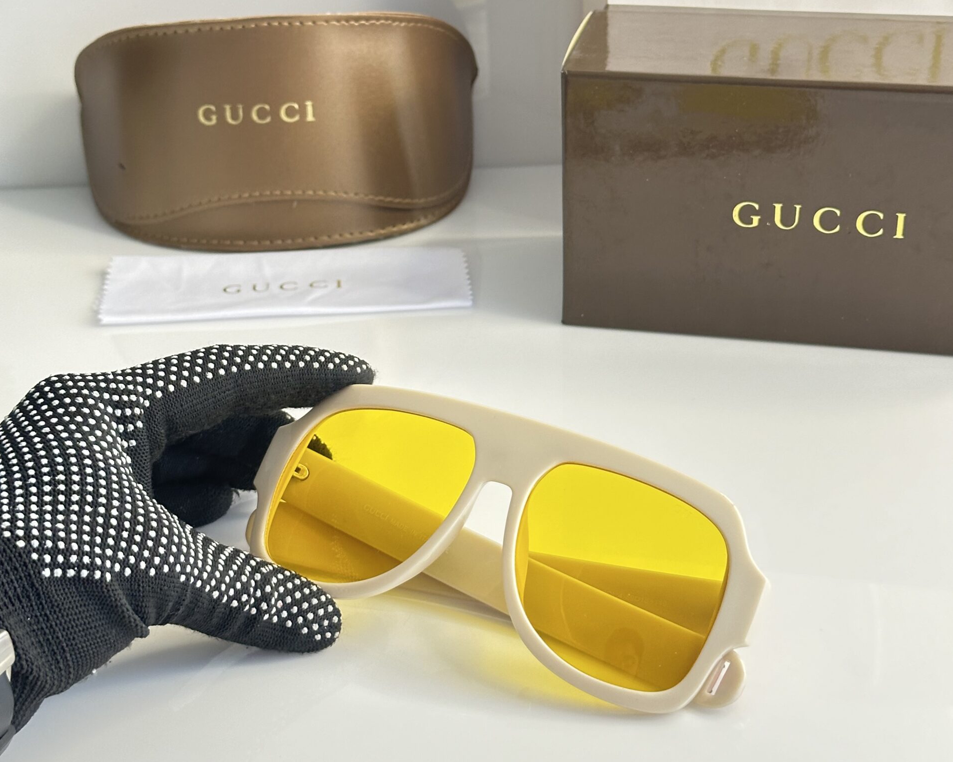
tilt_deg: -26.9
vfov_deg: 24.2
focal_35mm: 63
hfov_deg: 30.0
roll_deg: +1.2
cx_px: 479
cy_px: 319
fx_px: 1777
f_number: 1.78
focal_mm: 6.86
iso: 200
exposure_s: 1/50
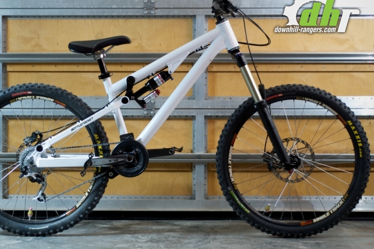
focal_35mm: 85
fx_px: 882
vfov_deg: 16.1
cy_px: 118
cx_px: 164
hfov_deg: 23.9
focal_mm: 50
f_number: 2.5
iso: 400
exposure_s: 1/250
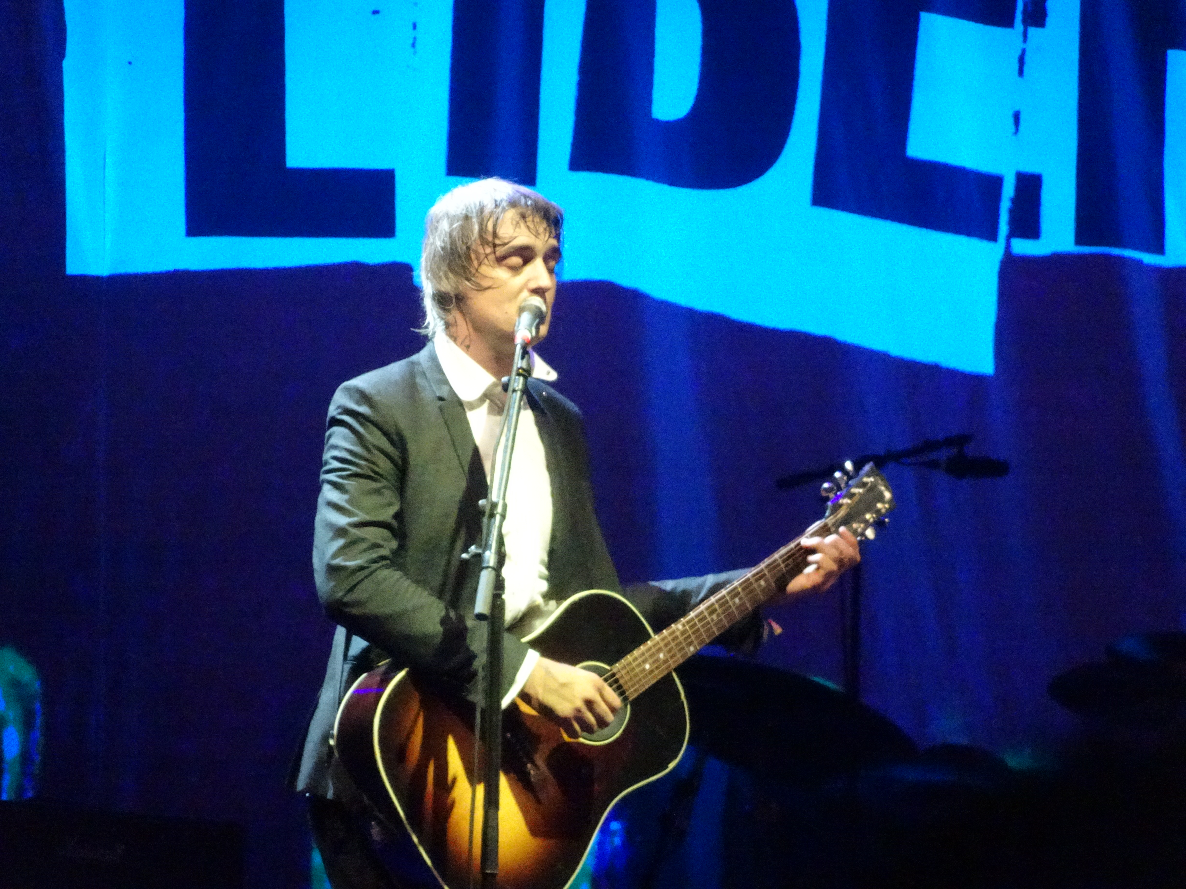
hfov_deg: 4.8
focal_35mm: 414
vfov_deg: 3.6
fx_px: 14184
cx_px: 592
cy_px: 445
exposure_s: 1/200
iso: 2500
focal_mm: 70.55
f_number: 6.3
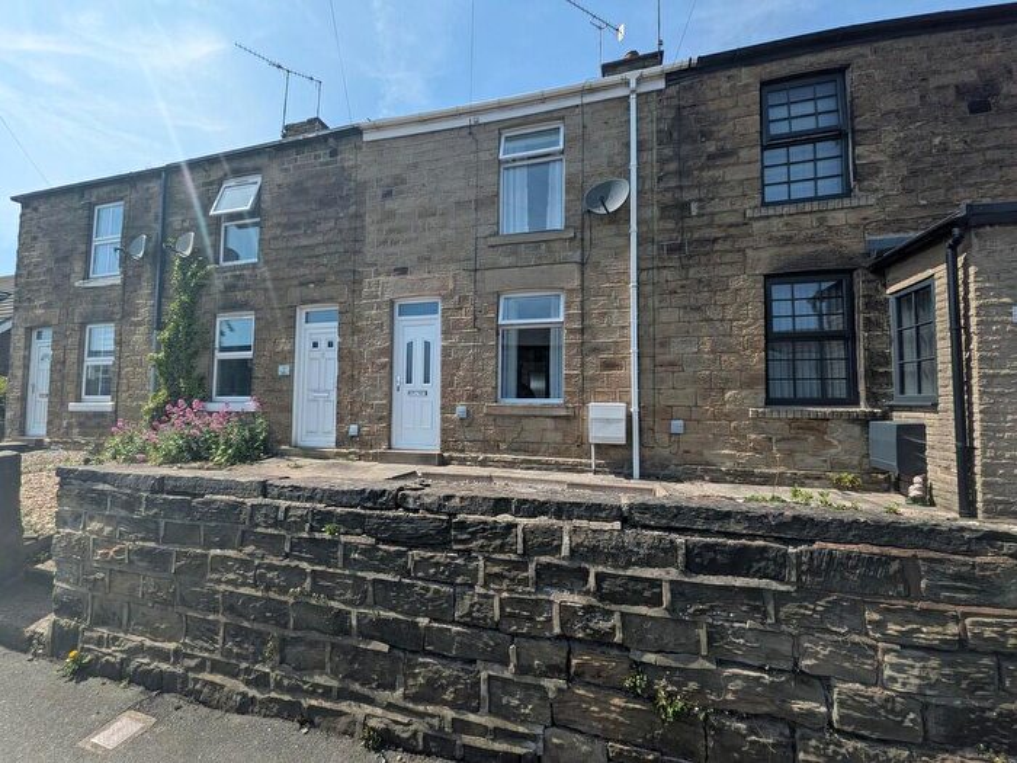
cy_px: 382
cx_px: 508
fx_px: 411
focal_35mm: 14
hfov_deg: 102.1
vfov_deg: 85.7
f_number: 2.2
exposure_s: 1/1504
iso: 47
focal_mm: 1.85
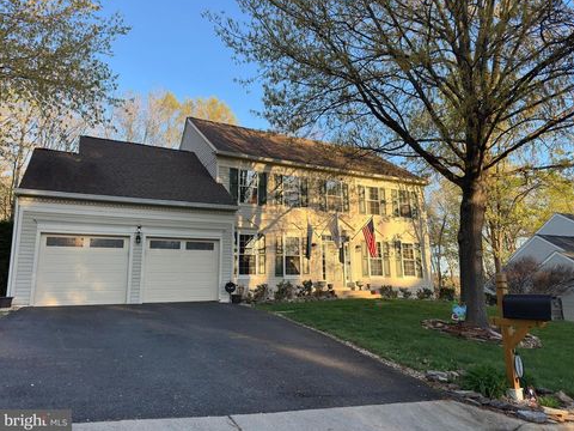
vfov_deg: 54.9
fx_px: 415
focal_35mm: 25
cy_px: 209
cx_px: 298
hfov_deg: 69.4
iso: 80
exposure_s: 1/761
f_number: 1.78
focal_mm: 6.86
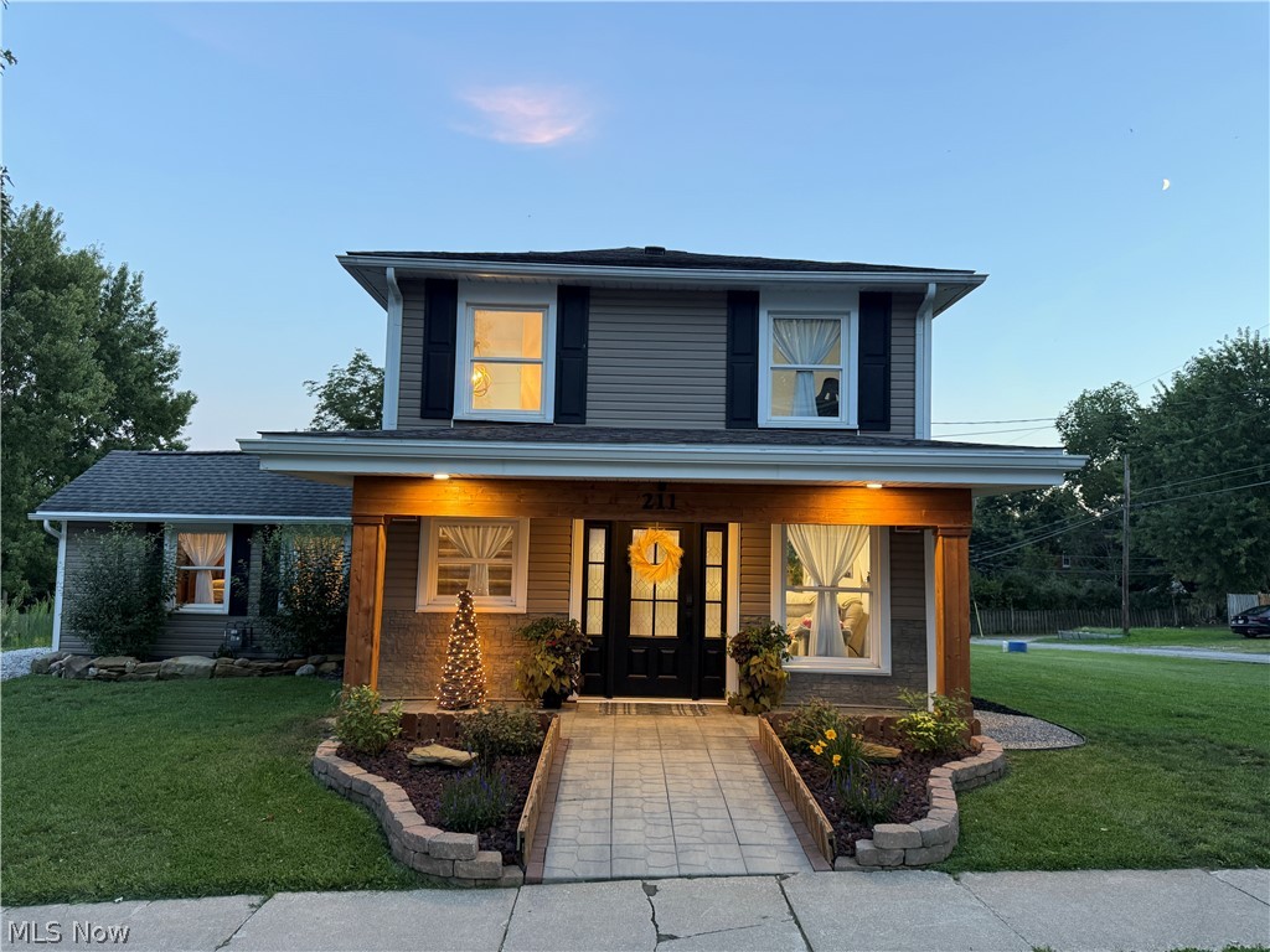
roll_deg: -1.2
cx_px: 635
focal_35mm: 24
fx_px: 881
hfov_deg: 71.6
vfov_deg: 56.8
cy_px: 476
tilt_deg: +6.5
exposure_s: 1/60
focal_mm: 6.76
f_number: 1.78
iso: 160
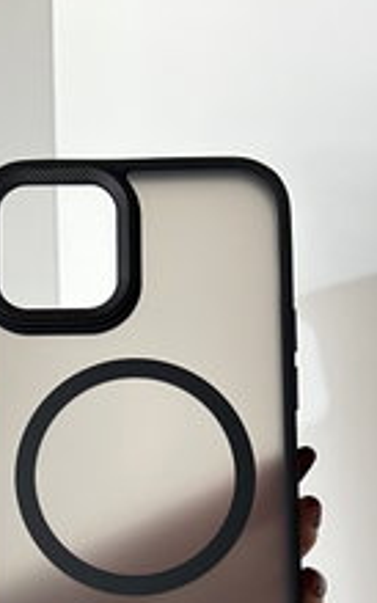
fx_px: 1101
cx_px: 118
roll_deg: +1.8
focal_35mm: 67
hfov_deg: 19.4
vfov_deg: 29.9
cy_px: 478
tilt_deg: -25.6
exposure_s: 1/52
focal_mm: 5.7
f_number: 1.5
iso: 500
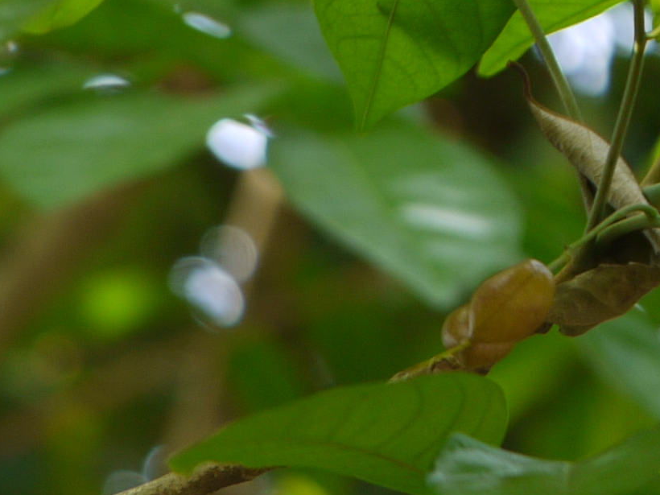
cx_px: -765
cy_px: 1102
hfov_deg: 4.4
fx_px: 8370
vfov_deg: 3.4
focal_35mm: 439
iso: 100
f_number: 2.8
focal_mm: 45
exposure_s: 1/60
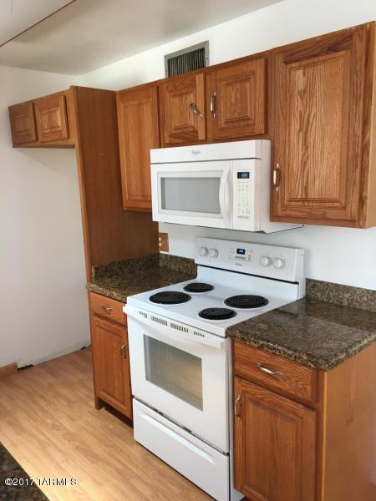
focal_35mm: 29
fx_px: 420
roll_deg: +1.1
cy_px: 250
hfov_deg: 48.2
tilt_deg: -10.1
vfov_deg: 61.7
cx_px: 188
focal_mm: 4.15
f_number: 2.2
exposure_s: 1/30
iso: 50
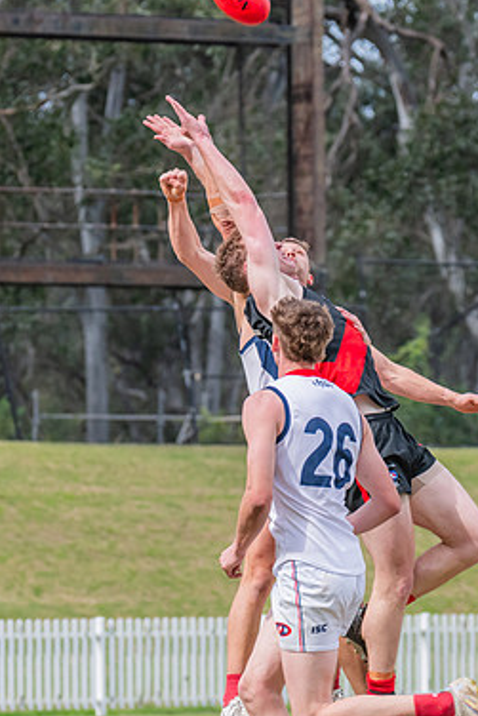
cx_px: 204
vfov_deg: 4.6
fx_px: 8973
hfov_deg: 3.1
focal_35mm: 451
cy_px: 415
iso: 800
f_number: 8
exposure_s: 1/1250
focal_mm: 240
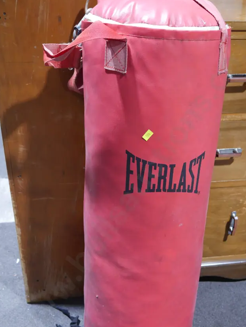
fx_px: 397
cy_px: 182
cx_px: 143
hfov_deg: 34.3
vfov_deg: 44.7
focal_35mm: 42
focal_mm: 17
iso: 1000
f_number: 4
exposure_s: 1/60
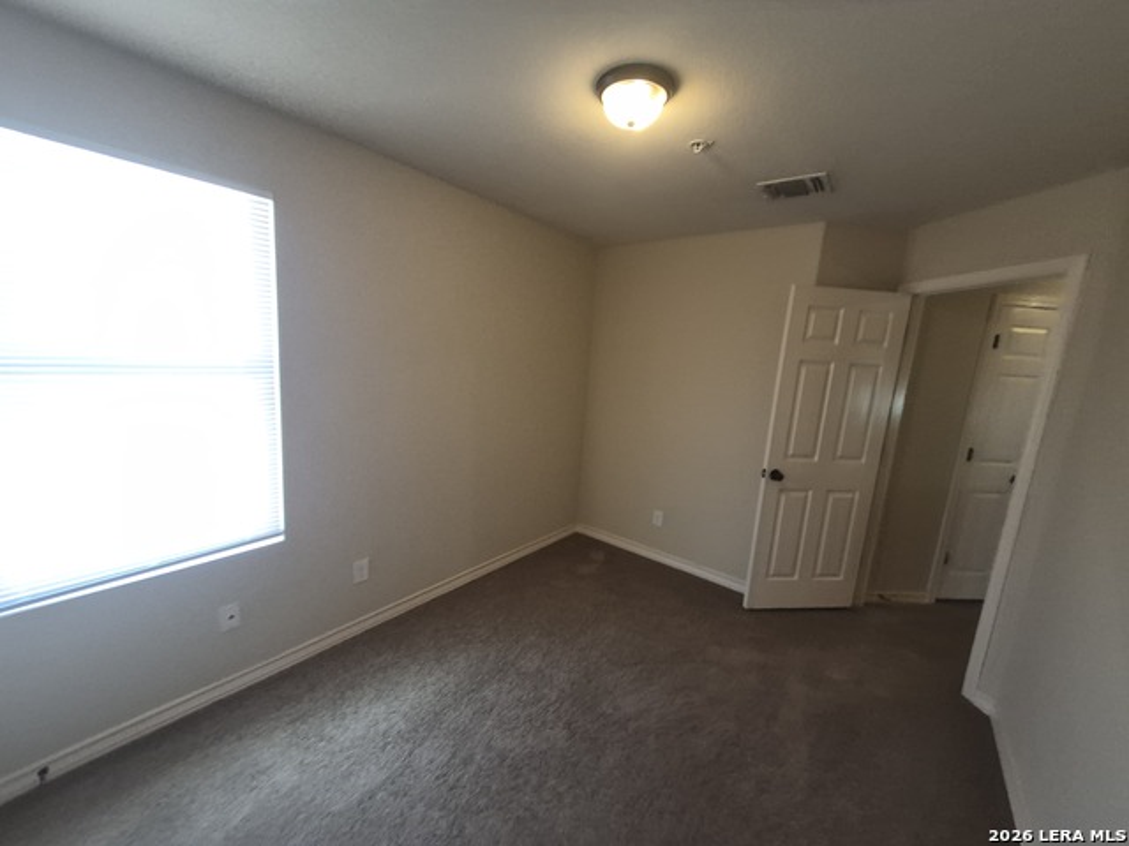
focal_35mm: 13
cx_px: 564
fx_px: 424
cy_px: 423
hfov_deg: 106.2
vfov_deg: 89.9
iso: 250
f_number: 2.2
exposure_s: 1/60
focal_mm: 1.74
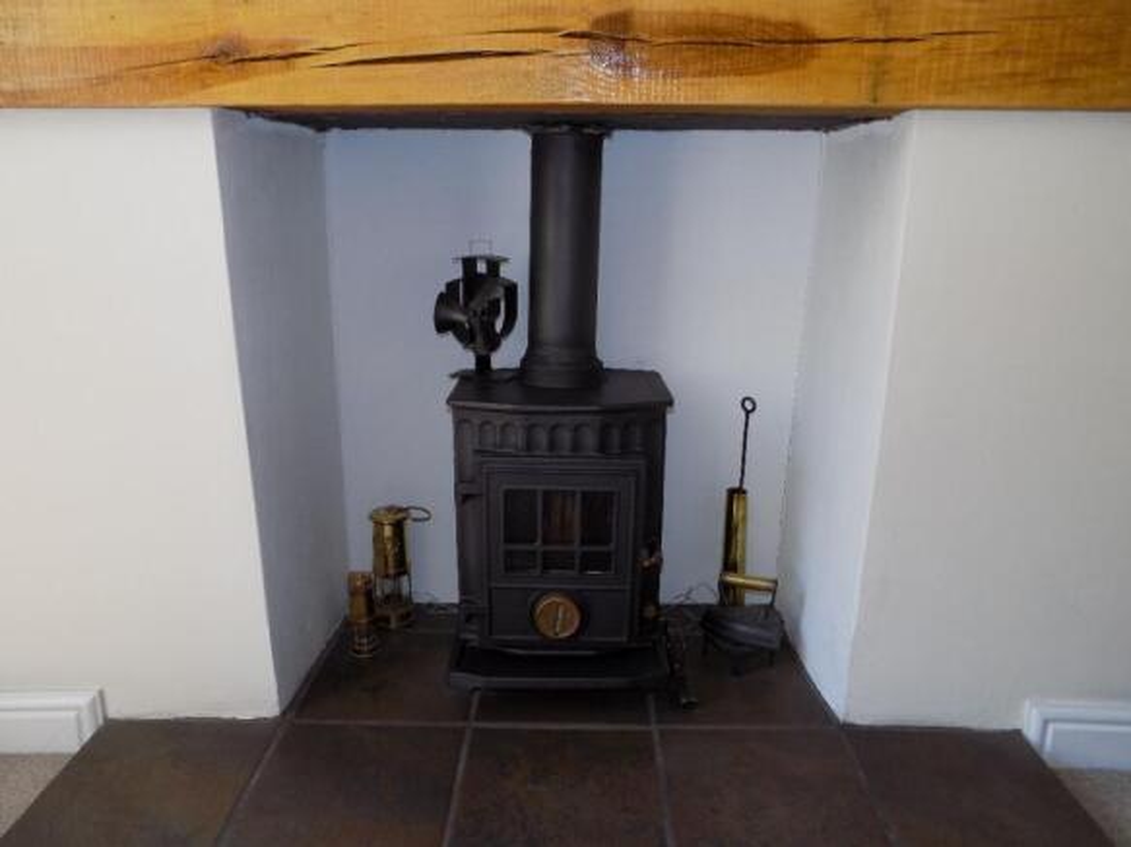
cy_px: 424
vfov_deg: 56.8
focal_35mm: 24
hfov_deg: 71.6
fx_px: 784
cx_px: 566
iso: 140
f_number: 3.1
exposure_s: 1/30
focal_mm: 4.3
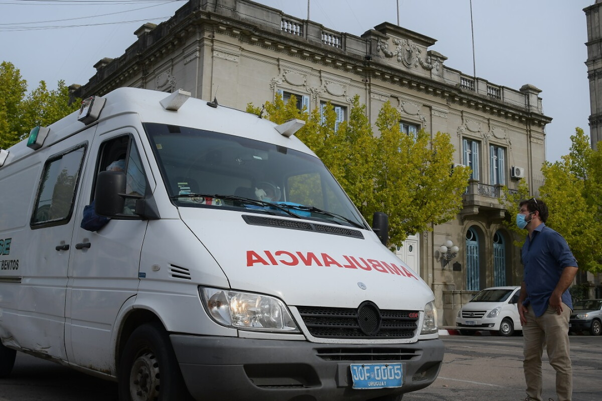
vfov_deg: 36.9
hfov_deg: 53.1
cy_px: 200
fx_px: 602
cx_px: 301
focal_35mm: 36
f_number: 7.1
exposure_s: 1/320
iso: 100
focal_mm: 24
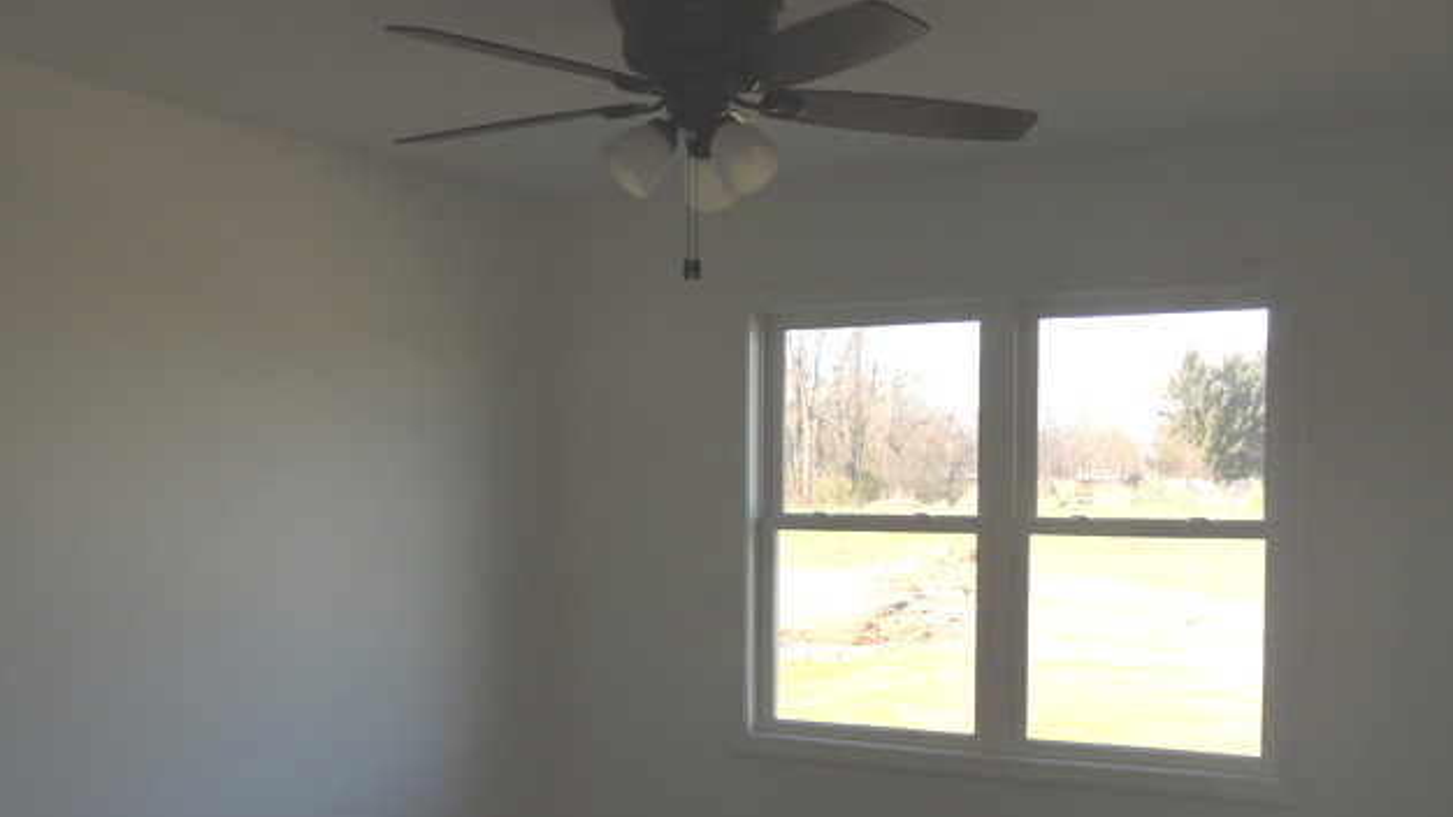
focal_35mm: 39
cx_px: 740
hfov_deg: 51.6
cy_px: 555
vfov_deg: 30.2
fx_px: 1502
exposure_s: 1/125
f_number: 3.3
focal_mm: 6.2
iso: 100
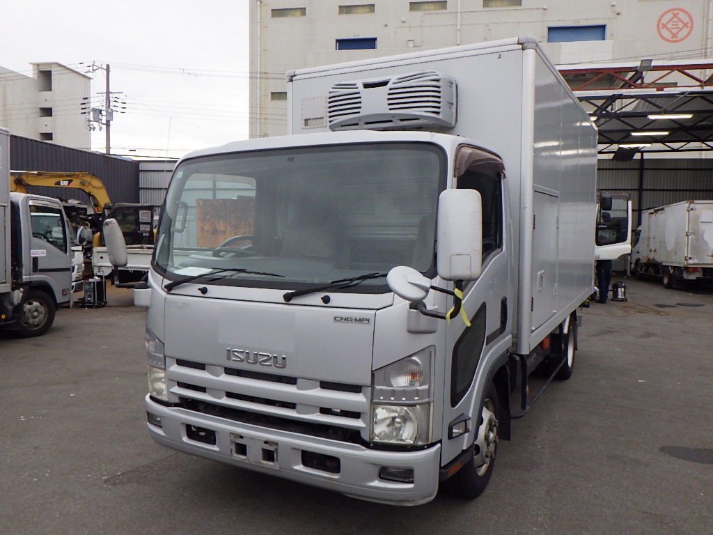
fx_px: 577
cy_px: 268
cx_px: 356
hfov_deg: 63.4
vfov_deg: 49.7
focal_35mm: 28
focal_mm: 5
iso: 250
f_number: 4.2
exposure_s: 1/160
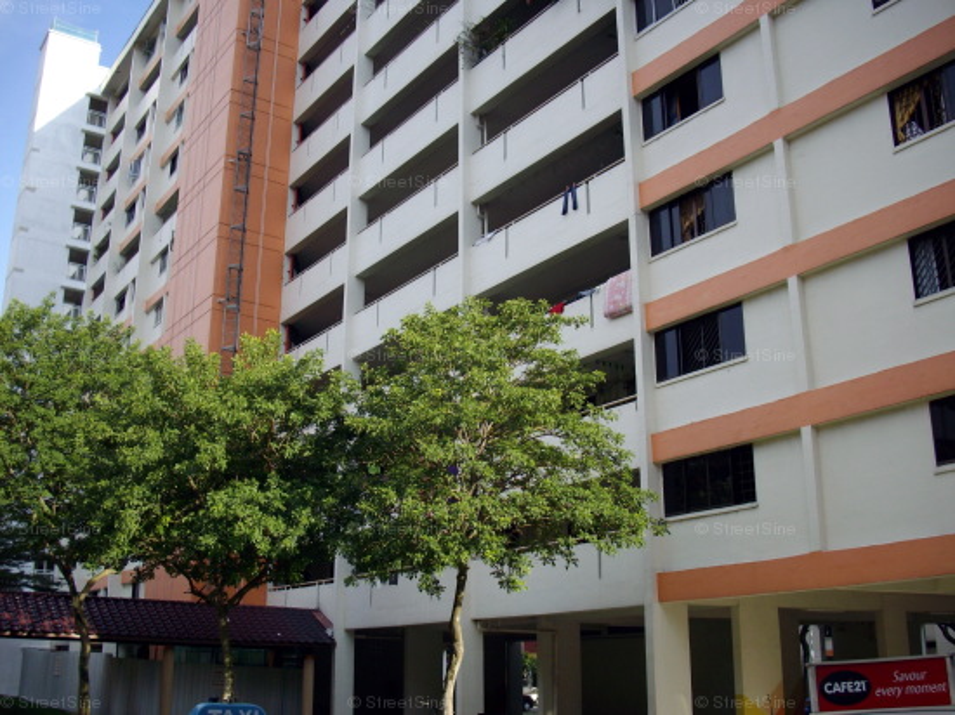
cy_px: 358
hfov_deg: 50.2
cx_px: 478
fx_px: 1020
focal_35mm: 37
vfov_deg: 38.6
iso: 80
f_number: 2.8
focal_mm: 6.2
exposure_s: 1/400
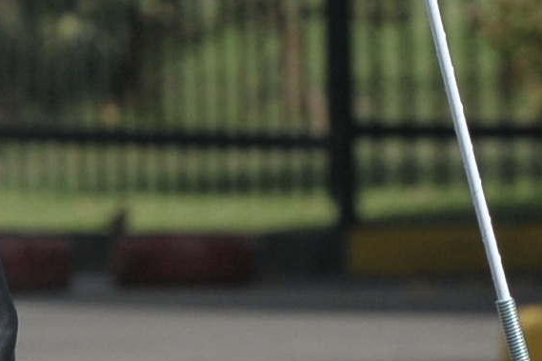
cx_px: -531
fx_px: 14629
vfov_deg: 1.4
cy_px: 334
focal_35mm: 972
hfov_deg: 2.1
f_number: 5.6
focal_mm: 130
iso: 800
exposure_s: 1/6400
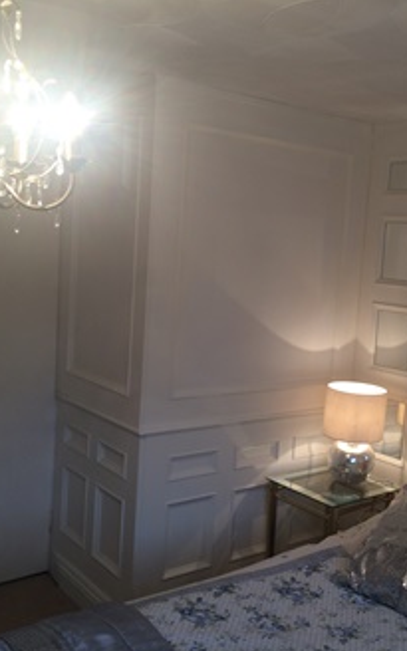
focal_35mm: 42
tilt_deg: -6.6
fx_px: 745
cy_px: 329
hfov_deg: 29.9
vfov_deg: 47.2
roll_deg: -3.0
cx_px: 324
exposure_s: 1/50
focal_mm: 4.15
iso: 40
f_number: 2.2
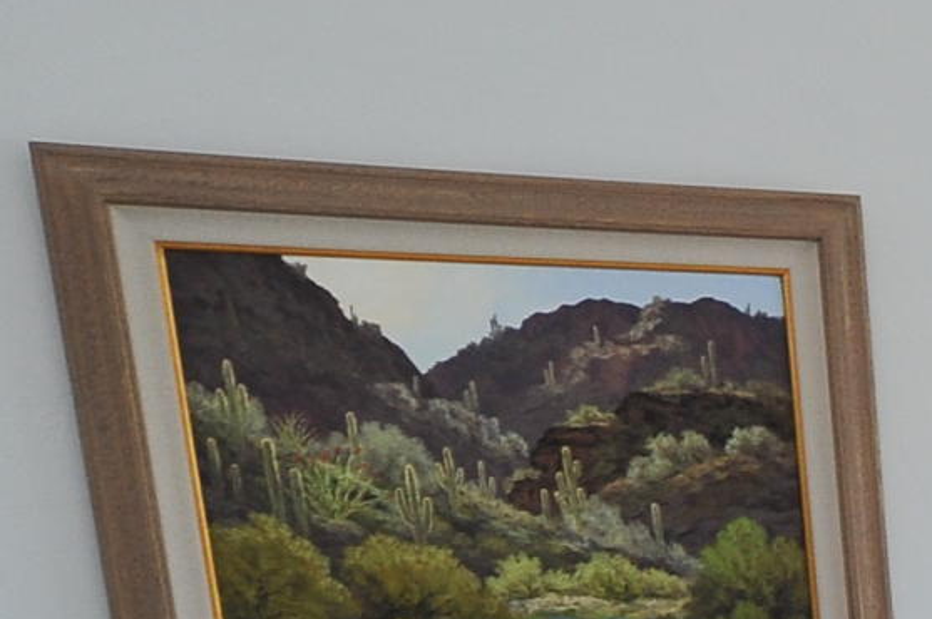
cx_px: 2095
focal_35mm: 97
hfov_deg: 15.0
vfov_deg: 12.7
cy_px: 1156
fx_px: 2508
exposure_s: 1/30
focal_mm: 18
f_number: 9
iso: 1000
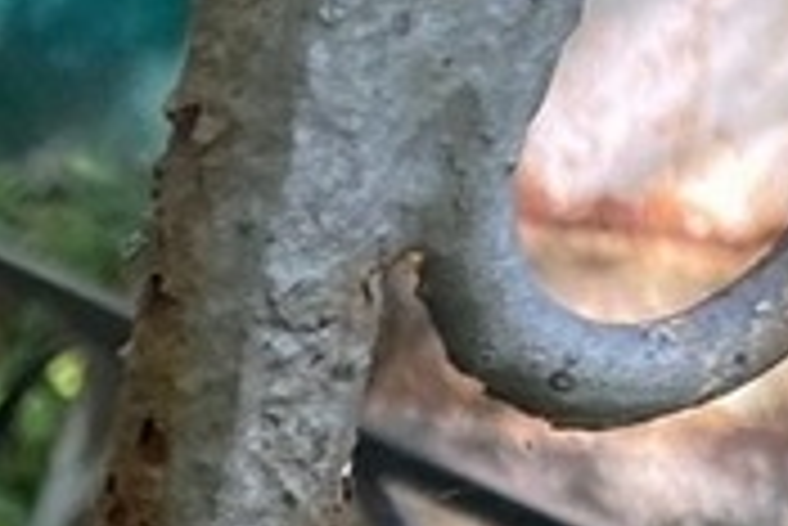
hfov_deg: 11.3
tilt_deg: -33.8
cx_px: -946
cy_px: 1506
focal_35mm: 158
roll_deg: -3.3
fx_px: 3461
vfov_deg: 7.7
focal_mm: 4.25
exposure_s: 1/121
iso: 125
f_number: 1.8
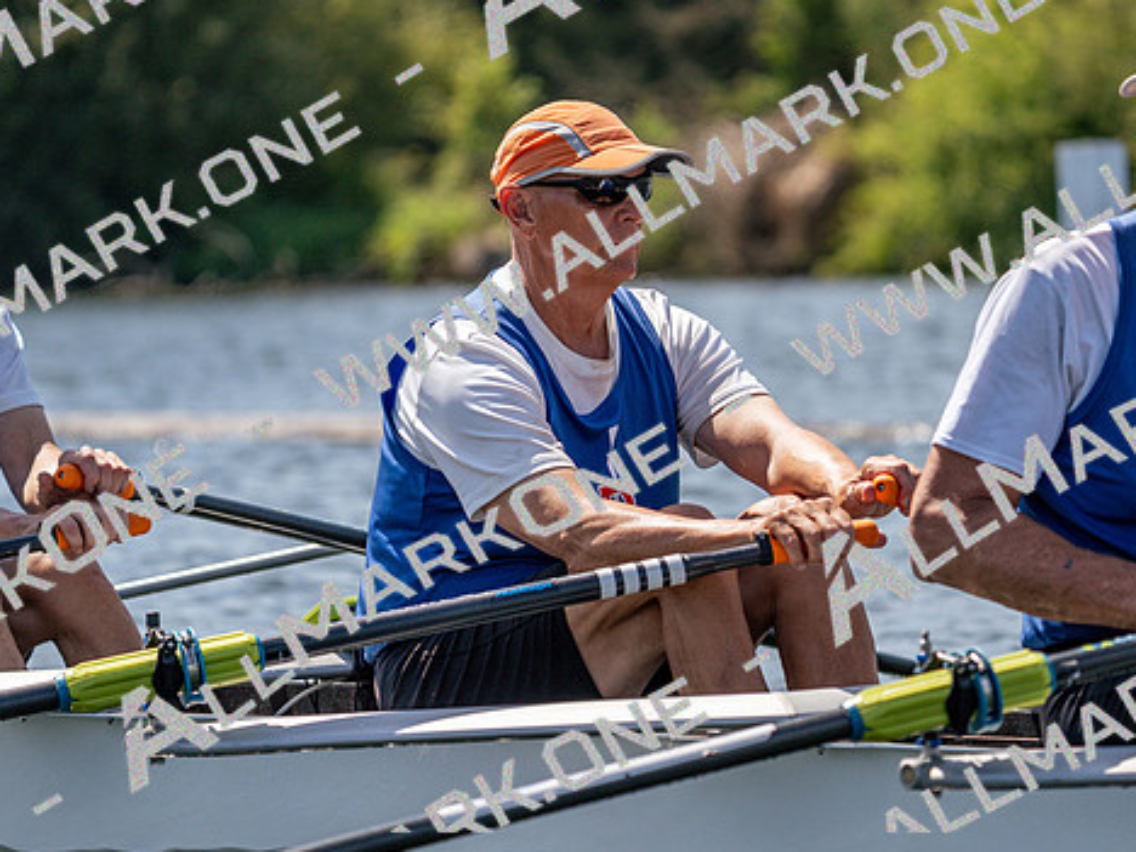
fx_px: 9583
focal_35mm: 292
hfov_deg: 6.8
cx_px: 614
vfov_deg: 5.1
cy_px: 416
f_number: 5.6
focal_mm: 245
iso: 320
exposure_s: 1/2000
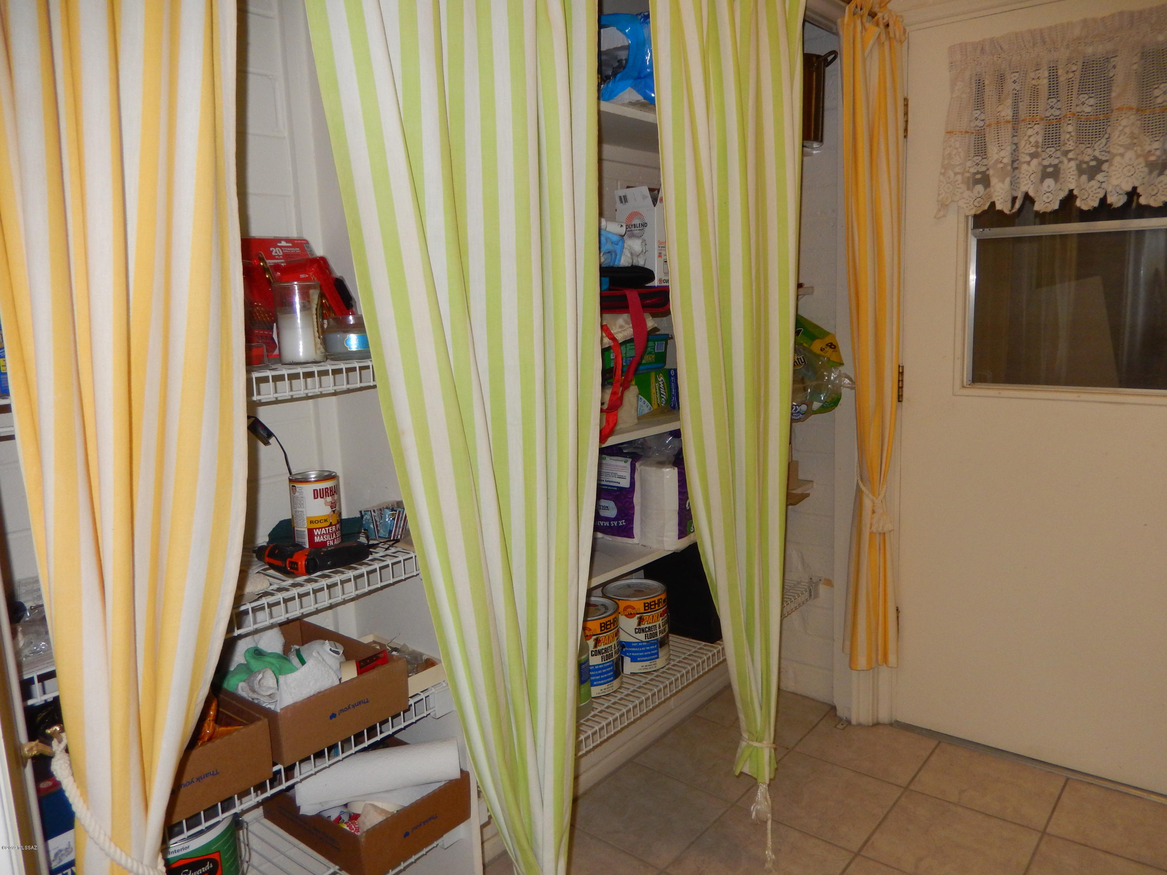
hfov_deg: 69.4
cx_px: 584
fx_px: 843
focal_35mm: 25
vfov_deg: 54.9
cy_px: 438
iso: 200
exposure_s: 1/30
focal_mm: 4.5
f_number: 3.4
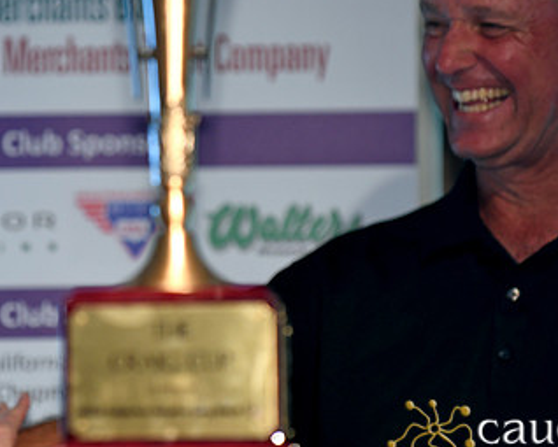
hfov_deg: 5.6
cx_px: 130
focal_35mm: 342
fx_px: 5653
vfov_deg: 4.5
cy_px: 174
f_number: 4
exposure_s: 1/200
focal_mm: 200
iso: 800
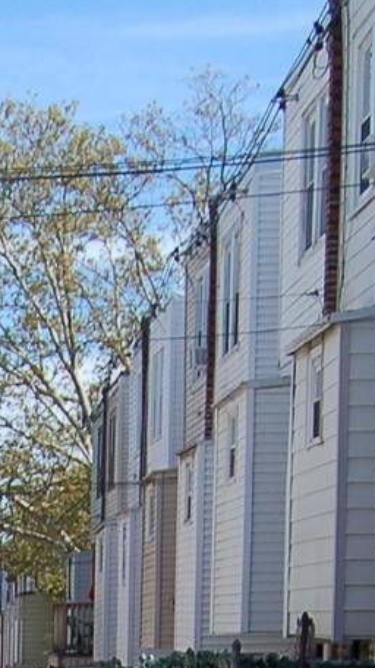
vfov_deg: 15.7
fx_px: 2248
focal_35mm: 127
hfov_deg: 9.1
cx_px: -284
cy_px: 978
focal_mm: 18
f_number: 4.5
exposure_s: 1/1000
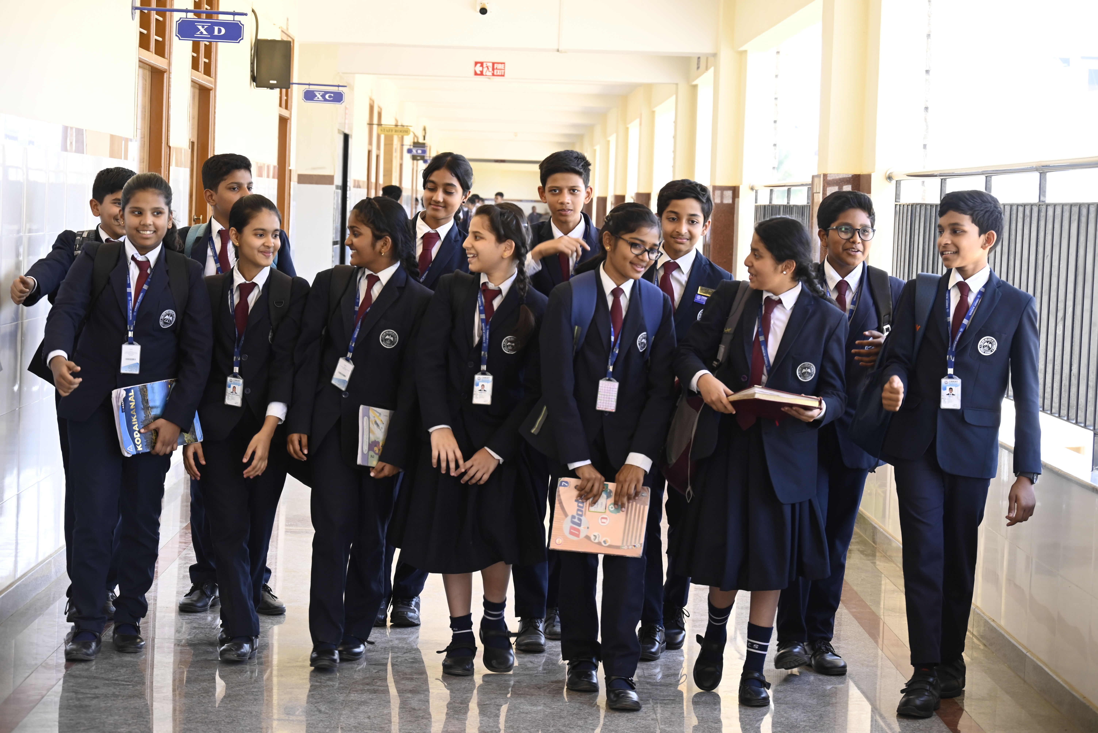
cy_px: 366
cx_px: 549
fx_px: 2502
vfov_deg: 16.7
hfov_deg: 24.8
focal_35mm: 82
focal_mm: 82
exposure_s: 1/160
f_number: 6.3
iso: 1000
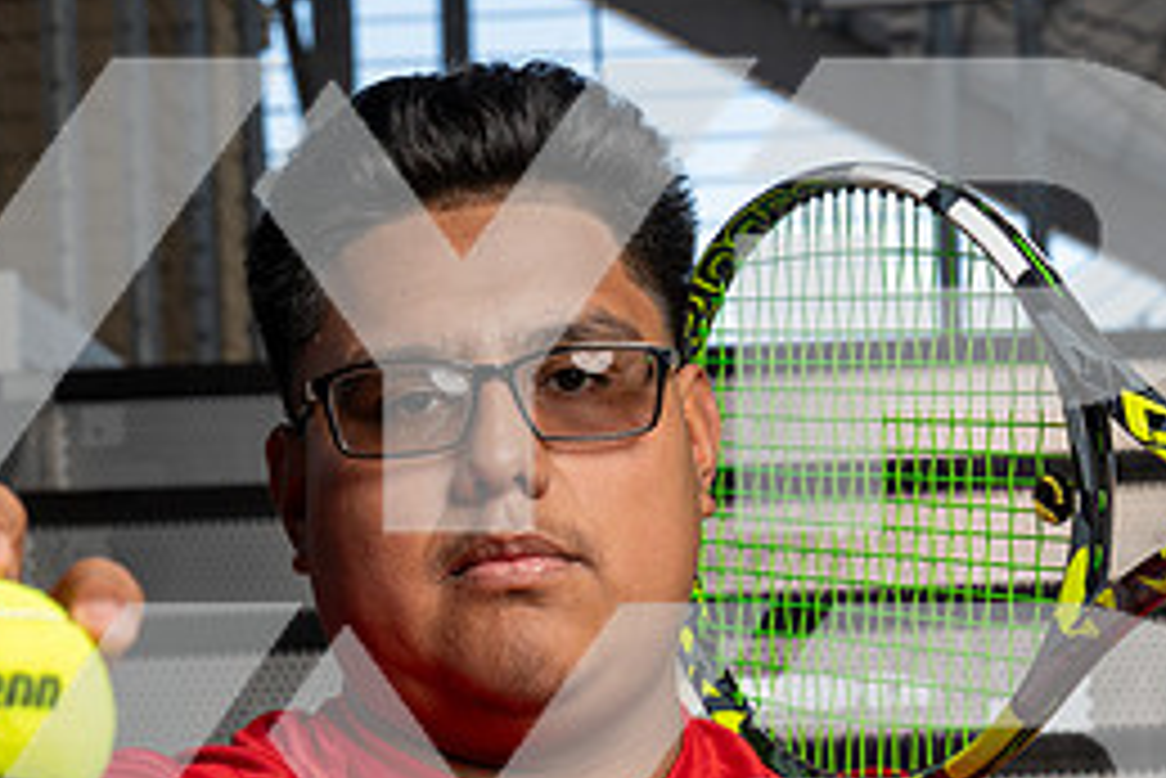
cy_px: 843
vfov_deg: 10.3
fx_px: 4278
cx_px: 662
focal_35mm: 132
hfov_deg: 15.5
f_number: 8
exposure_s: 1/250
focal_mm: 59
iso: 200
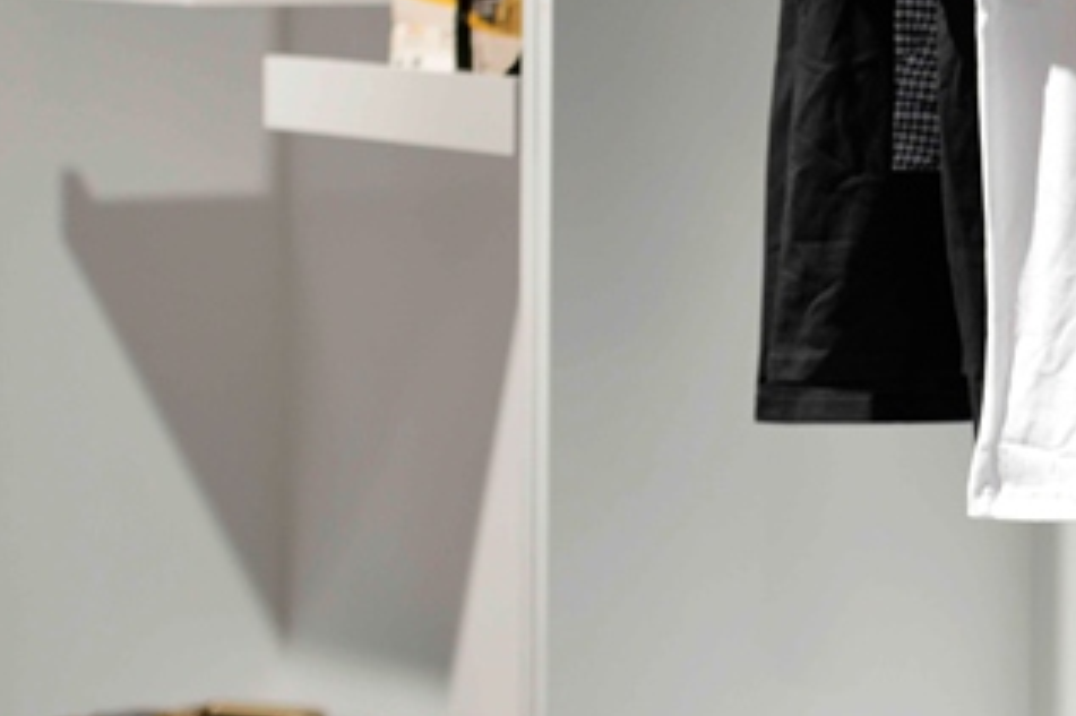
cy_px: 95
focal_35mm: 197
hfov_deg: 10.3
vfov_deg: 7.0
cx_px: 1276
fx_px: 5885
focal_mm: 78
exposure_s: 1/250
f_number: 2.8
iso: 1000
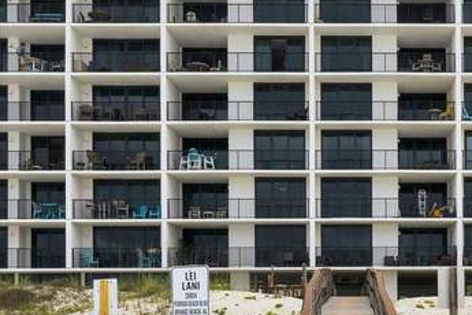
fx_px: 706
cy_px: 305
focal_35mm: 54
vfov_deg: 24.2
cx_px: 369
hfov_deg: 35.9
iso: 400
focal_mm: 14.5
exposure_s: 1/1000
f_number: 11
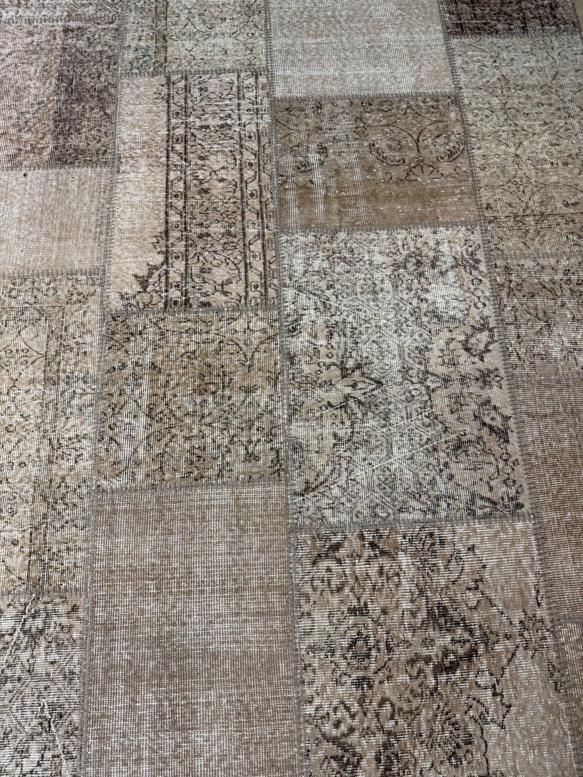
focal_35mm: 24
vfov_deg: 71.6
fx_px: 539
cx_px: 292
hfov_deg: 56.8
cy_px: 388
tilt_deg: -70.6
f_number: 1.78
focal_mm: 6.76
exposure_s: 1/50
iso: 320
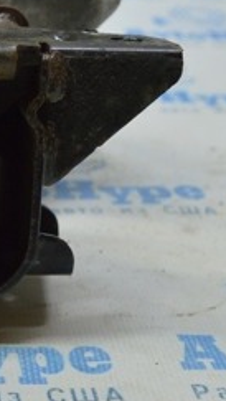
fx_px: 968
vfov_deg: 23.4
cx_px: -87
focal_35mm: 91
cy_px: 200
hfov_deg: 12.8
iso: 400
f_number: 3.8
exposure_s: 1/100
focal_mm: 22
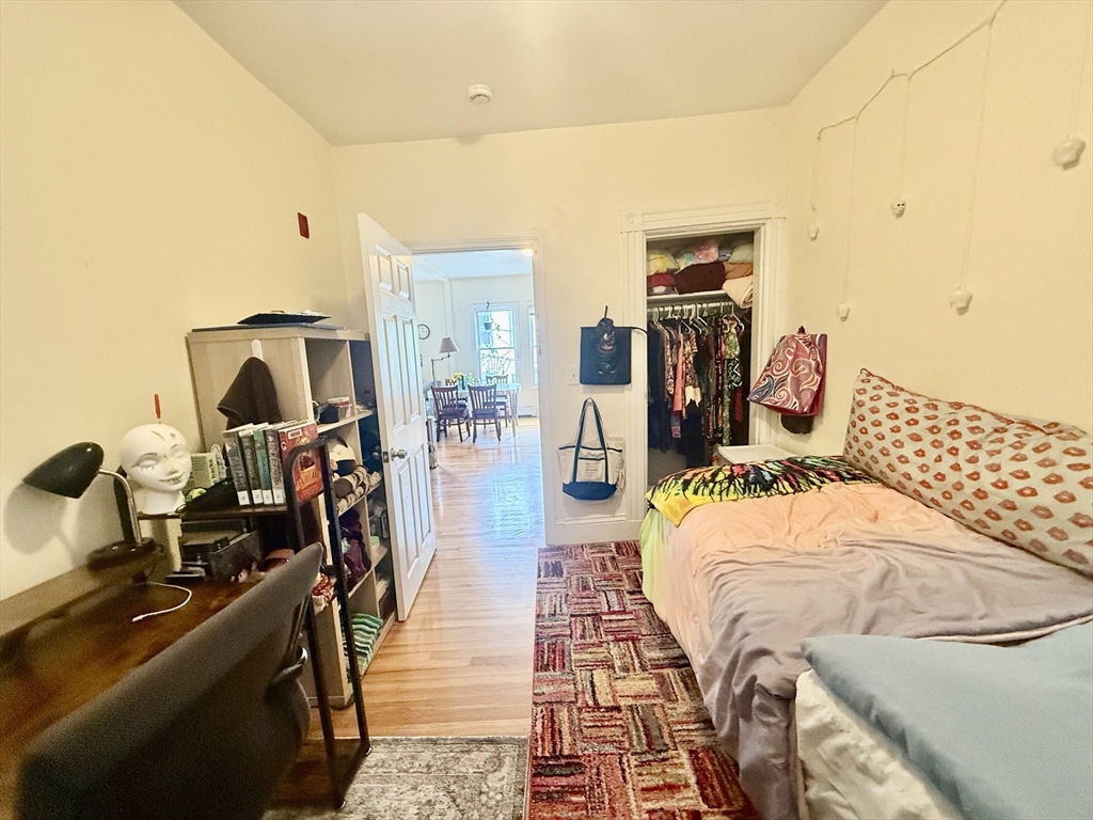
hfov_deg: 102.1
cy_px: 410
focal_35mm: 14
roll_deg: +1.2
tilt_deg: -7.2
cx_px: 546
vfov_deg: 85.7
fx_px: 442
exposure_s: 1/60
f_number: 2.2
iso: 500
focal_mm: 2.22
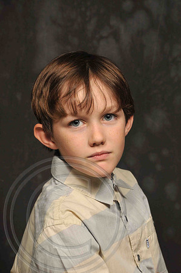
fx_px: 1134
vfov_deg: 13.7
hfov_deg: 9.1
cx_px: 90
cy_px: 136
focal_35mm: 150
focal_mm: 100
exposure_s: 1/125
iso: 200
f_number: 8
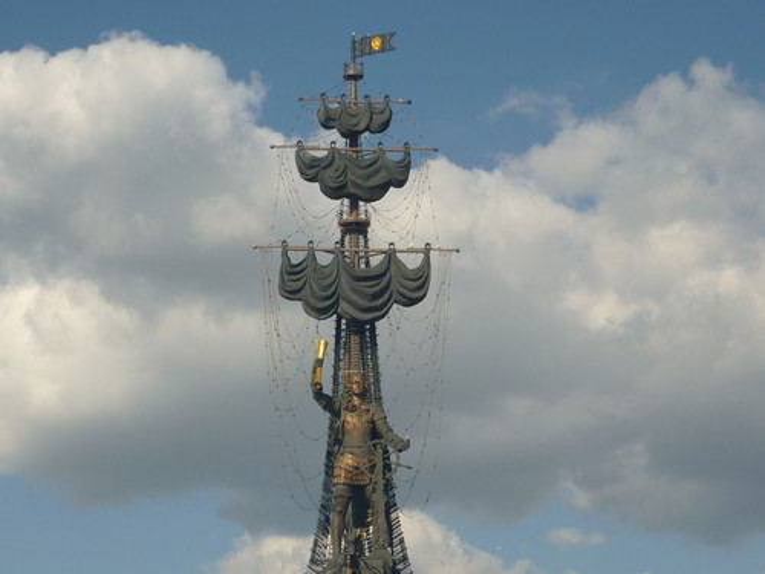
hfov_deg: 17.9
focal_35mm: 110
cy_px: 287
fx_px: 2431
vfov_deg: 13.5
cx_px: 382
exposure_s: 1/160
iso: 100
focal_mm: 14.2
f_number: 13
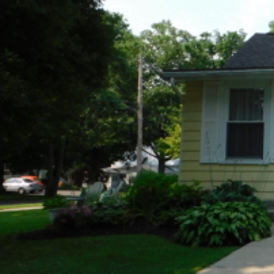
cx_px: 351
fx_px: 573
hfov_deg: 23.8
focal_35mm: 64
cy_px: 83
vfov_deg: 26.7
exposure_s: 1/1000
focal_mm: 4.5
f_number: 3.1
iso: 125
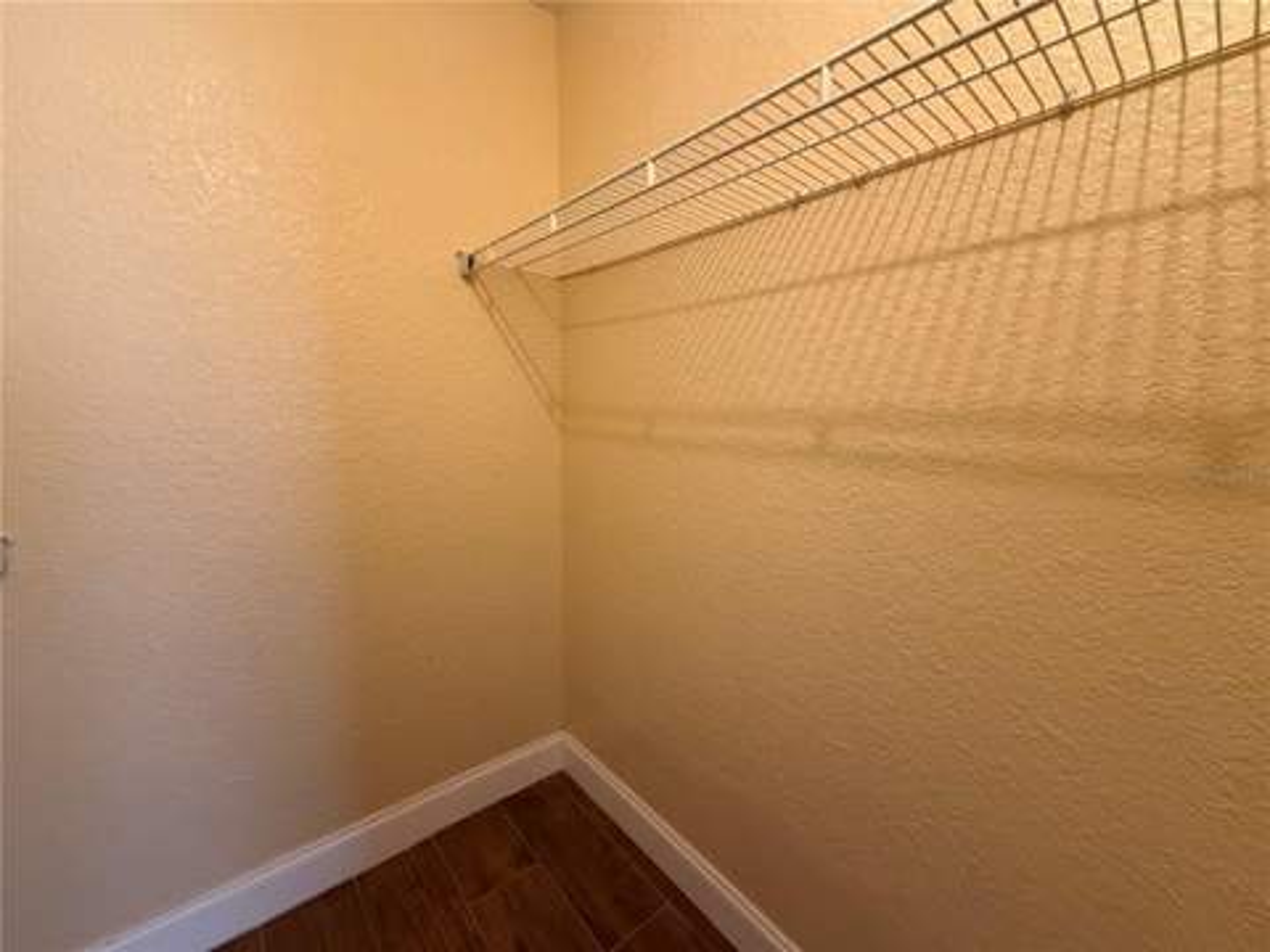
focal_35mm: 14
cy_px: 476
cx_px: 635
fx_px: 514
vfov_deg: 85.7
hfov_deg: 102.1
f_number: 2.2
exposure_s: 1/60
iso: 400
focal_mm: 2.22
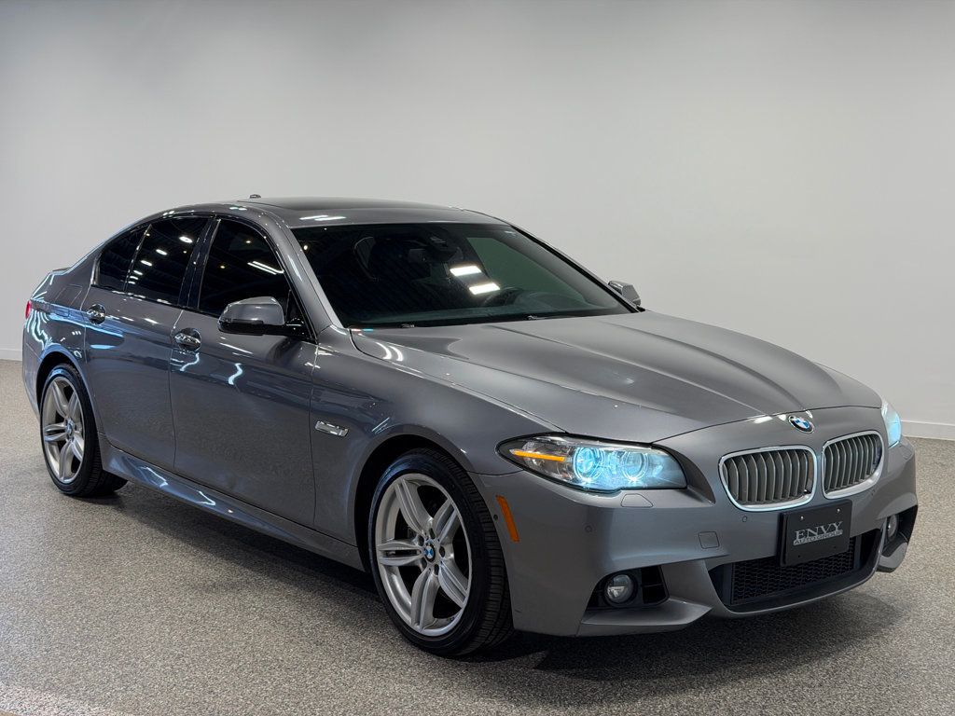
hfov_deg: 39.7
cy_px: 358
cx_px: 478
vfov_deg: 30.3
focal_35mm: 48
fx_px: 1324
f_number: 1.78
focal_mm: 6.76
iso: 80
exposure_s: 1/316
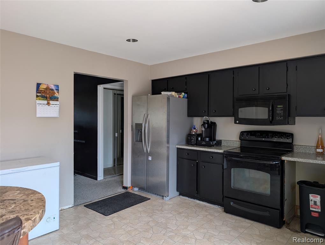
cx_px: 162
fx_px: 226
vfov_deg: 56.9
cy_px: 122
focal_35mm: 24
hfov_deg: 71.5
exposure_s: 1/24
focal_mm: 6.9
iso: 36
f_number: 1.68
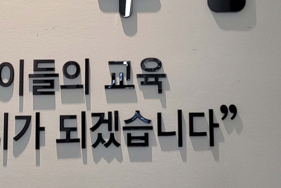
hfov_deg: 26.6
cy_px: -6
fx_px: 593
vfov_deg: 17.5
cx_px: 150
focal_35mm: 76
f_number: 1.8
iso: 100
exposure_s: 1/120
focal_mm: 4.25
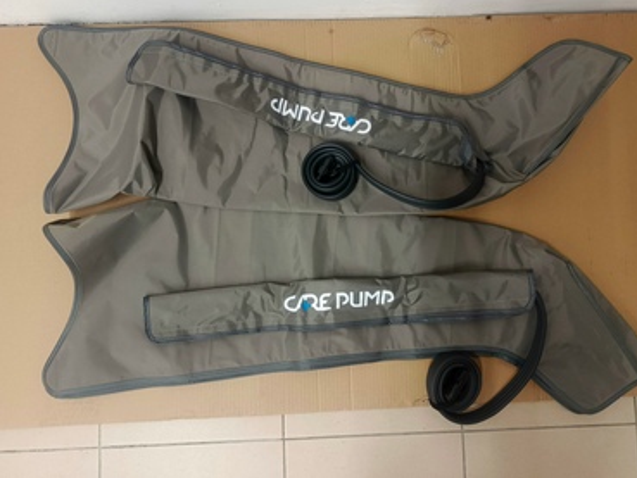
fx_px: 479
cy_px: 221
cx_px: 331
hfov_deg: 67.3
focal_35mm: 26
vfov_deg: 53.0
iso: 1017
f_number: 1.75
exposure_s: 1/50
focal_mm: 5.25
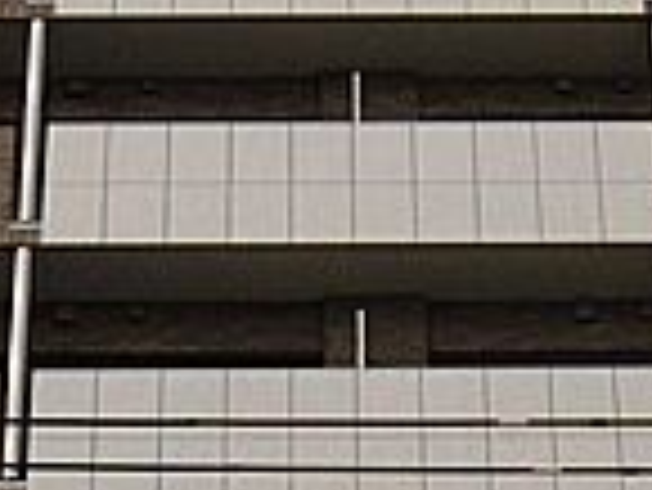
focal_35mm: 145
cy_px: 315
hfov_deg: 13.6
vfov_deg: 10.2
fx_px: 2733
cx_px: 378
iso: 100
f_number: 2.8
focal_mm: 5.8
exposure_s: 1/800
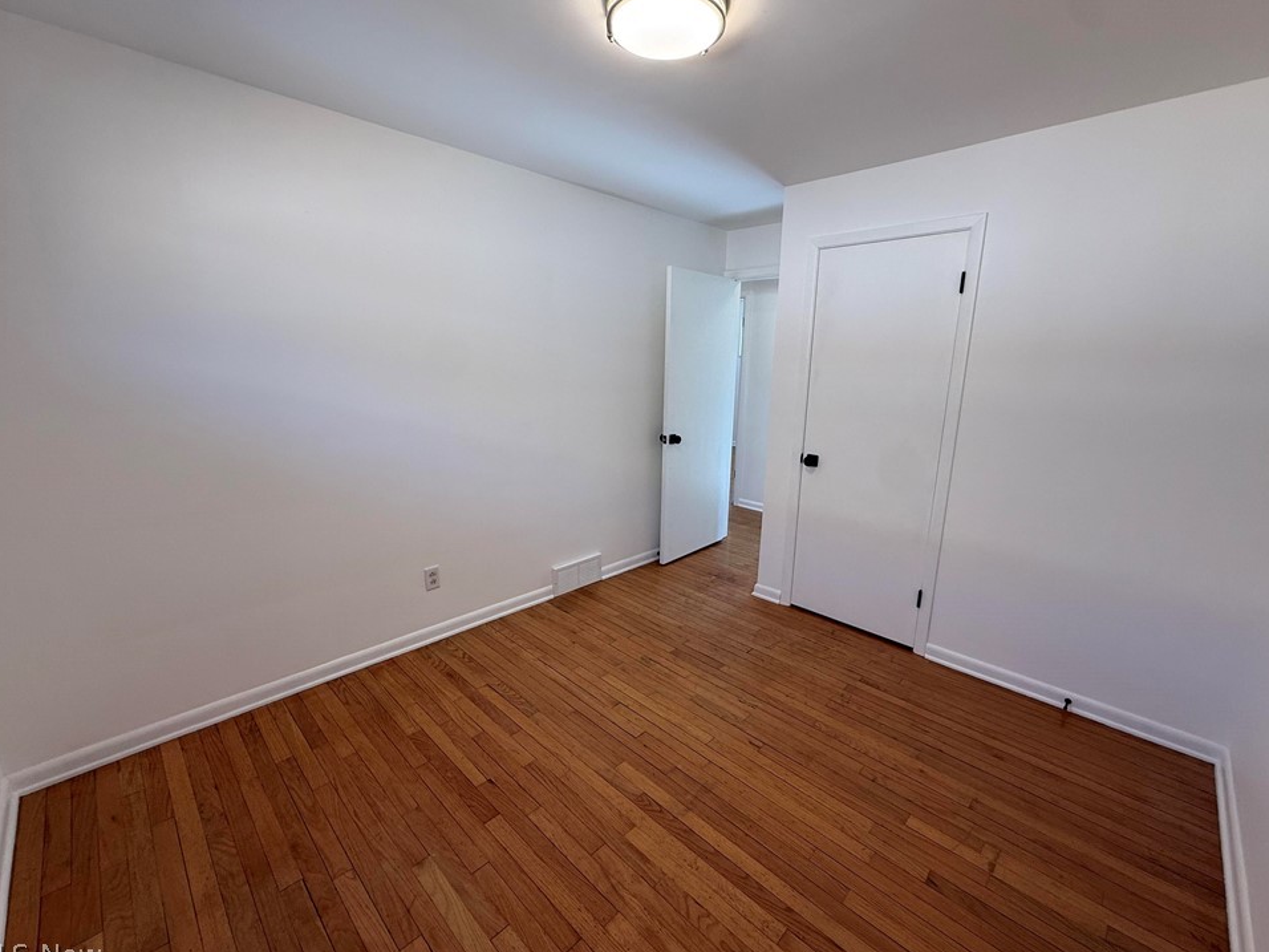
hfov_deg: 98.2
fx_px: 550
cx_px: 644
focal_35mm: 15
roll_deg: -1.0
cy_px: 467
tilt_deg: -10.1
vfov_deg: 81.7
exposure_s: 1/120
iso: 100
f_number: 2.2
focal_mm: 2.22
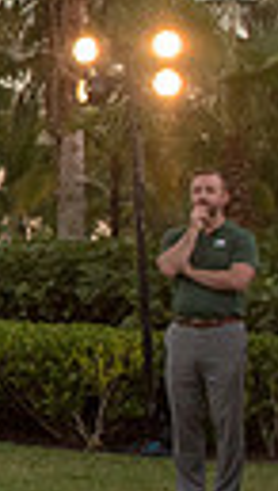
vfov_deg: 18.8
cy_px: 105
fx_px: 1474
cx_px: -438
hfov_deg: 9.4
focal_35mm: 113
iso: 2000
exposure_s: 1/1600
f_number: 3.2
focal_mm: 24
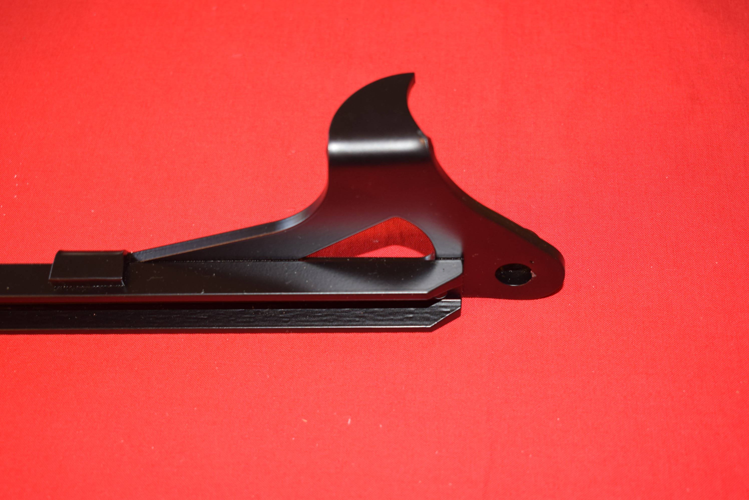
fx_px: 1124
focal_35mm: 54
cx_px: 374
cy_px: 250
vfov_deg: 25.1
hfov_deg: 36.8
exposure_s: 1/30
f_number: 5.6
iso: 400
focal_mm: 36
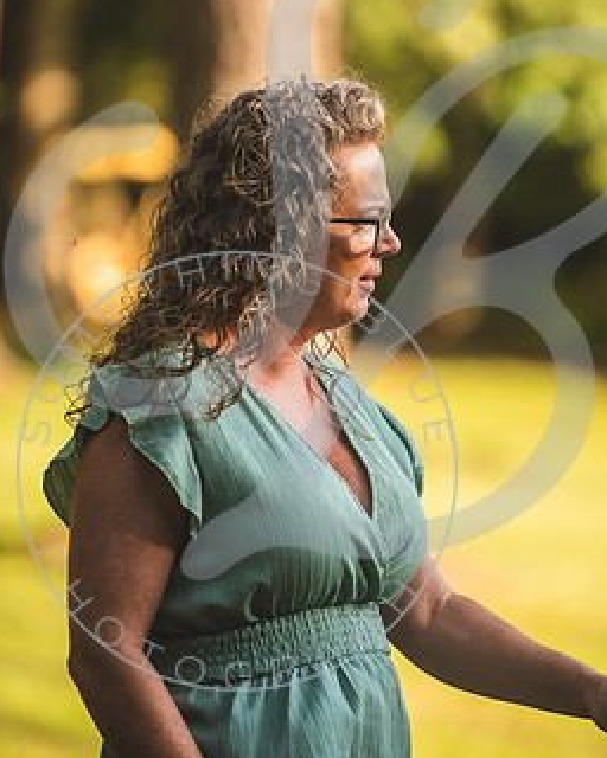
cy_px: 291
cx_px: 344
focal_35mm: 251
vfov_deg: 7.7
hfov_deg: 6.2
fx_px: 5636
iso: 400
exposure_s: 1/1600
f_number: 2.8
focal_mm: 190
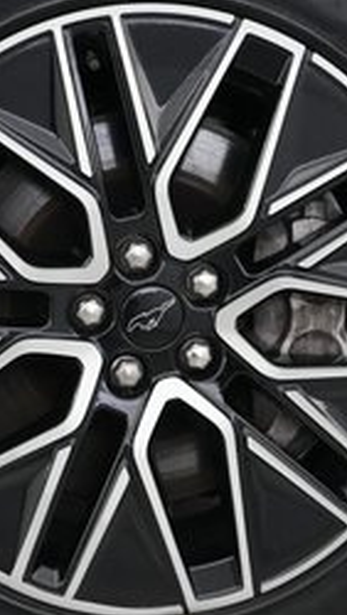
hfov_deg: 18.0
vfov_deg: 31.4
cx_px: 135
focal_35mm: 67
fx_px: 1094
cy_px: 325
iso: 5000
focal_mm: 25
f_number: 2.8
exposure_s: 1/160
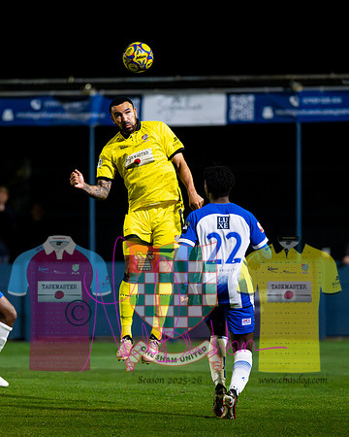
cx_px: 146
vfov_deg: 3.8
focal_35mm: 507
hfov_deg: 3.1
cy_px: 256
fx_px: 6543
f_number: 2.8
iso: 8000
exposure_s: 1/1250
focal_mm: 300
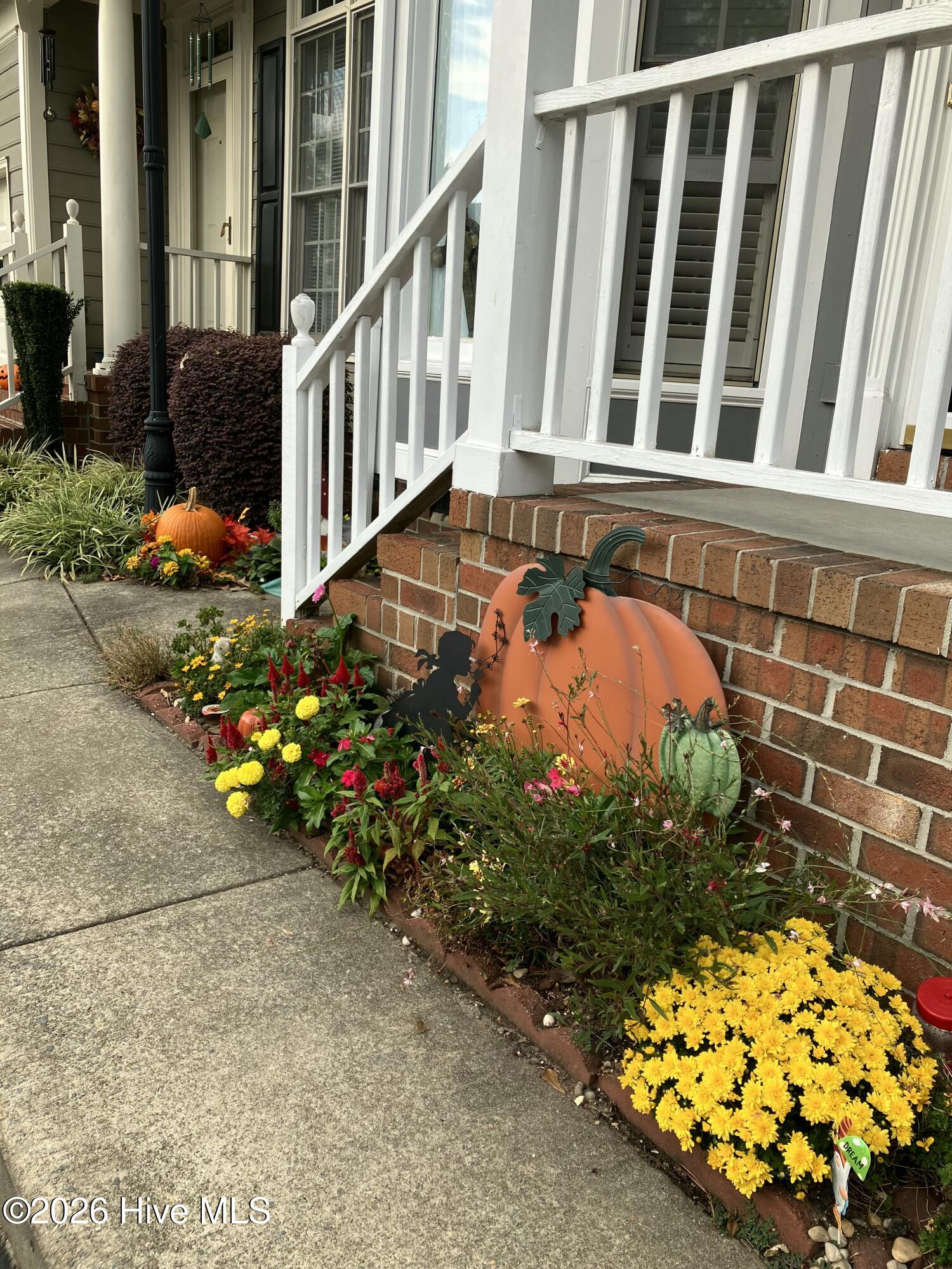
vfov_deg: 63.4
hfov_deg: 49.7
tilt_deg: -13.7
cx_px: 476
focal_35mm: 28
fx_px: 1027
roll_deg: -2.7
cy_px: 634
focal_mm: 3.99
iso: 25
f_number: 1.8
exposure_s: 1/194
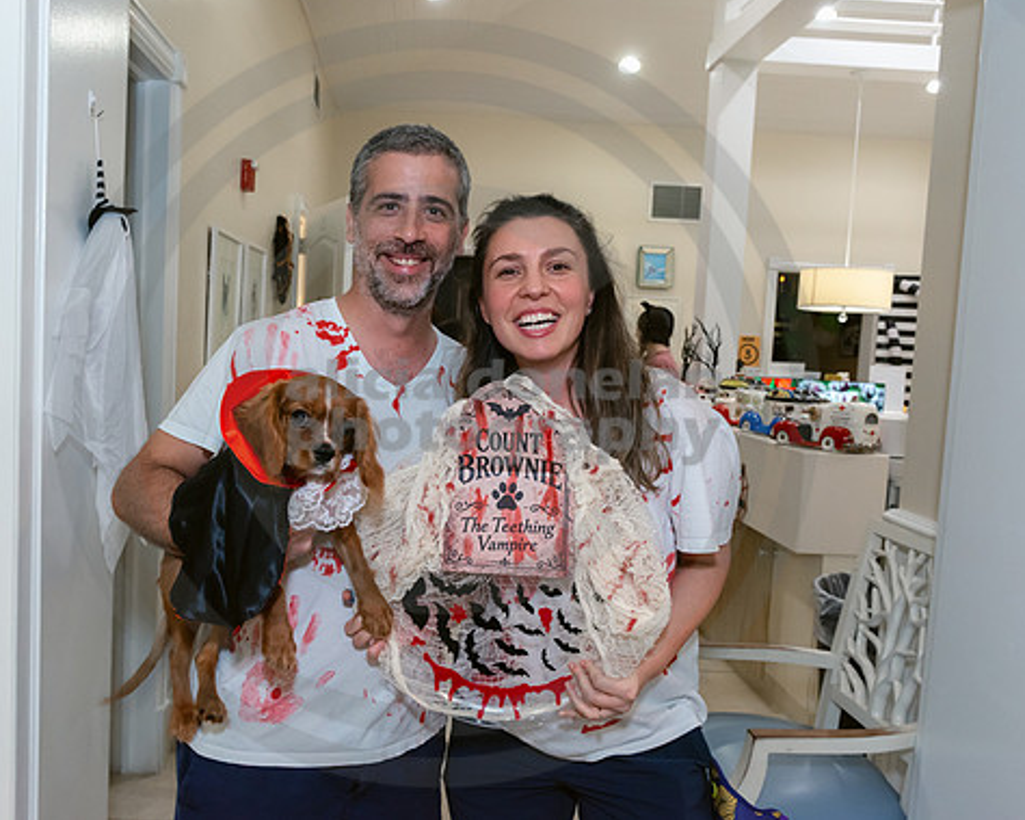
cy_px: 404
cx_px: 437
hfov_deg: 56.9
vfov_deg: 47.1
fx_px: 940
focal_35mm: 31
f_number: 9
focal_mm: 27
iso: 2500
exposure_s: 1/80
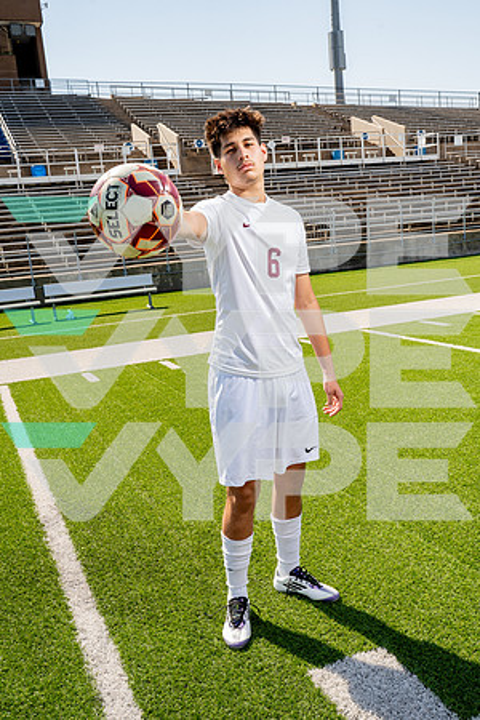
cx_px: 240
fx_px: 700
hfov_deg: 37.9
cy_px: 360
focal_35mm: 35
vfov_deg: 54.4
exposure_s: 1/250
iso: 320
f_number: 11
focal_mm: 35
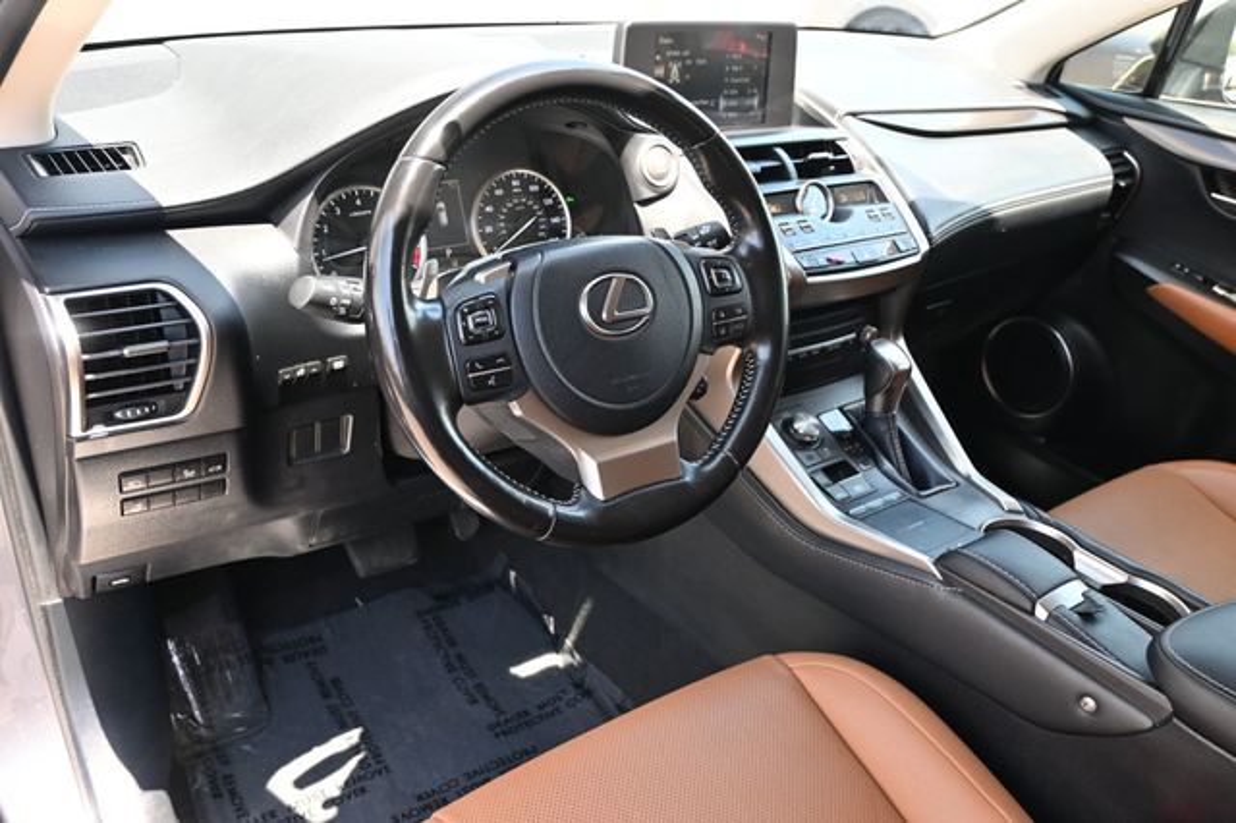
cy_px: 412
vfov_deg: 43.6
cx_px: 618
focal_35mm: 30
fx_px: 1029
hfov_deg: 62.0
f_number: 3.8
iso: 500
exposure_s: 1/125
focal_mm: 20
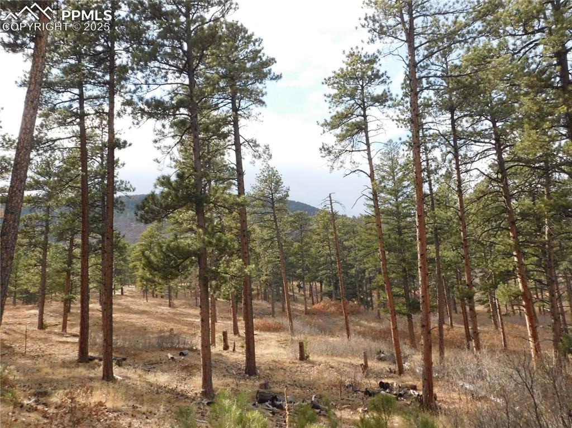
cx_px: 286
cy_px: 214
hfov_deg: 60.0
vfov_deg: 46.8
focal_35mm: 30
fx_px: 495
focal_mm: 5.3
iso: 800
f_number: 6.4
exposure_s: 1/800
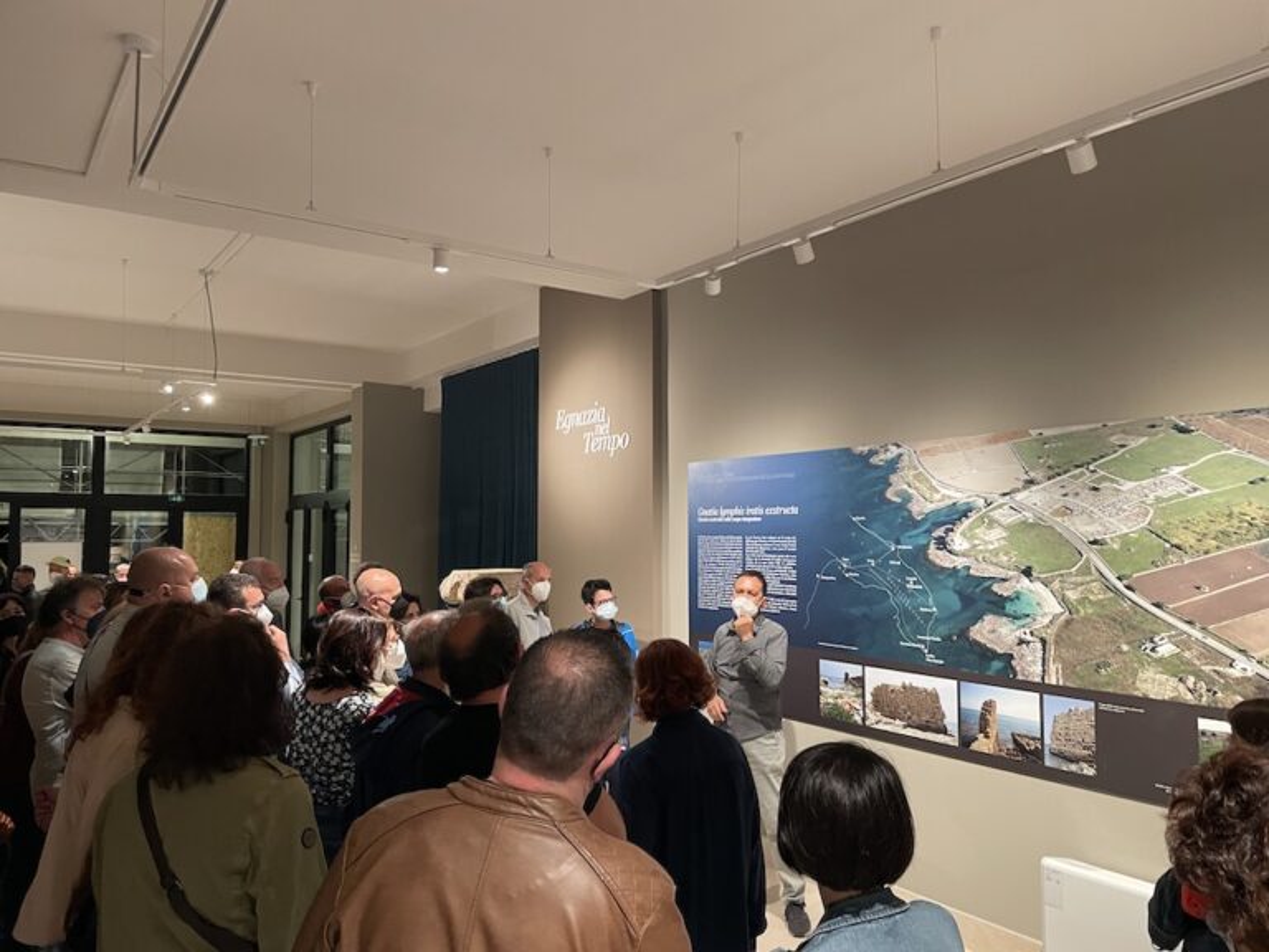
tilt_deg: +2.8
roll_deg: +0.8
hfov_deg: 67.3
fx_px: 953
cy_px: 476
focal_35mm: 26
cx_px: 634
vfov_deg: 53.1
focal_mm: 4.2
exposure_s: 1/50
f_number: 1.6
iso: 250
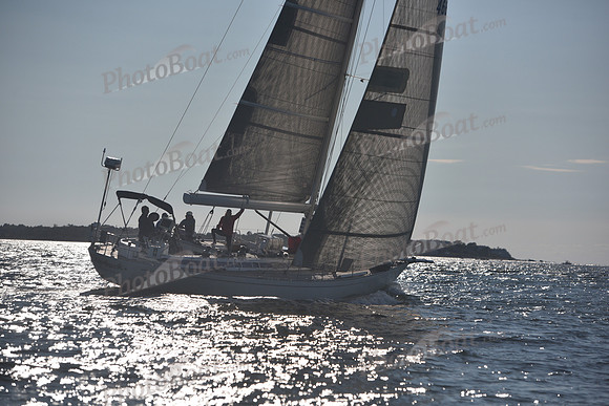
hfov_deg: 15.8
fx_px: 2200
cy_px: 203
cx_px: 304
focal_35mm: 130
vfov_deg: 10.6
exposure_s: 1/6400
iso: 250
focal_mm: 130
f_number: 4.5
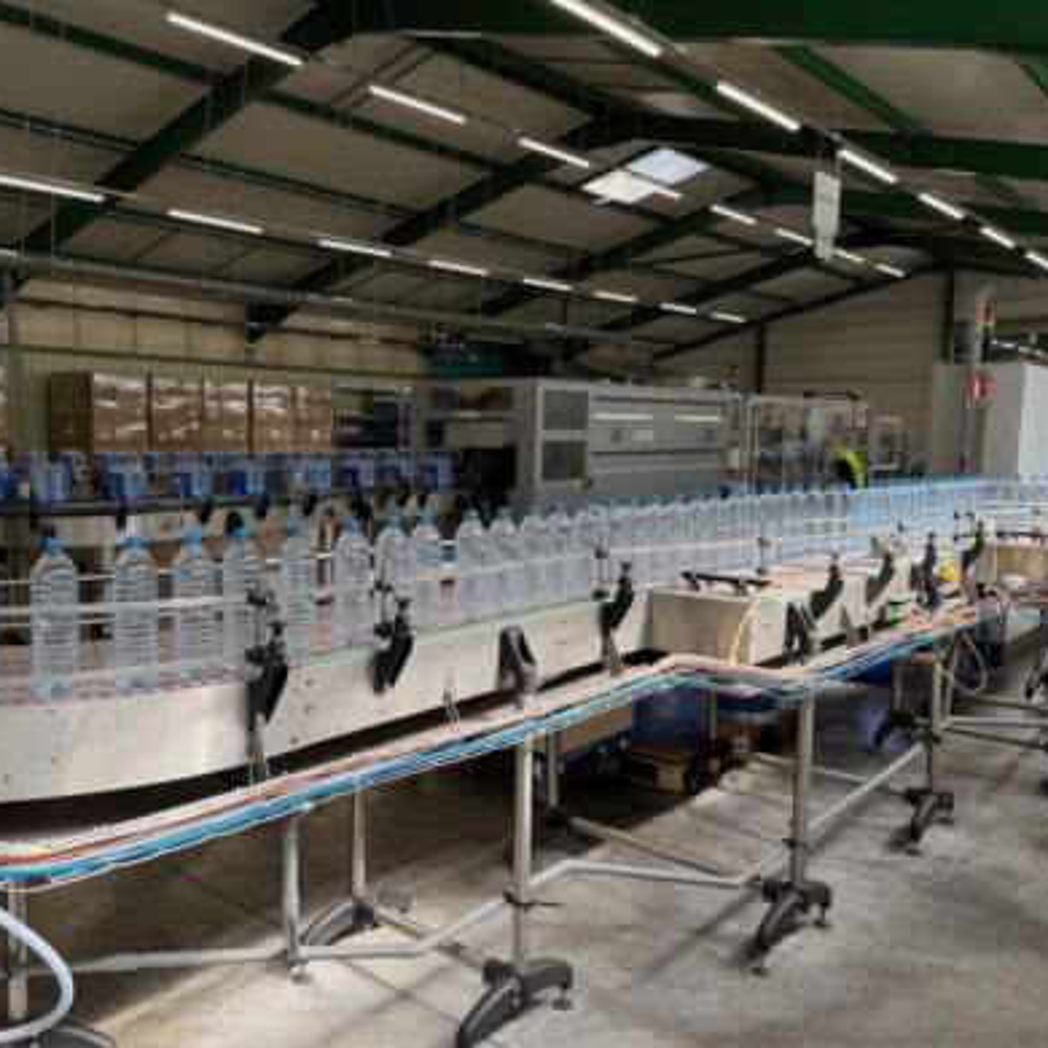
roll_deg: -0.3
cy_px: 516
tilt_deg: -4.5
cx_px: 402
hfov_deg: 55.1
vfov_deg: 55.6
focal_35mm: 29
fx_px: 993
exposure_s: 1/208
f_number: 1.78
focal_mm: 6.76
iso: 80
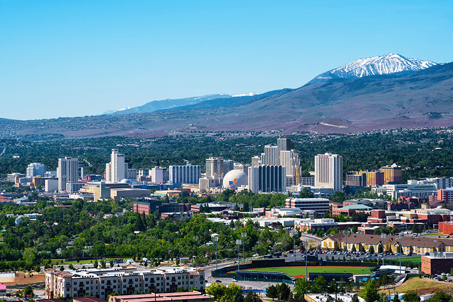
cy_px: 151
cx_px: 226
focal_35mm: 120
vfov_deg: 11.4
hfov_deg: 17.1
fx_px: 1510
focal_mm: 80
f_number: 8
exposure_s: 1/320
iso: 100
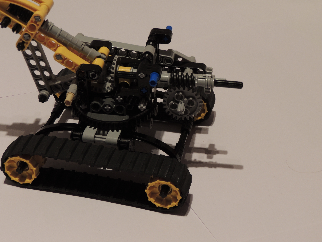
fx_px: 651
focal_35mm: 70
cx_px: 161
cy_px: 121
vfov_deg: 21.0
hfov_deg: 27.8
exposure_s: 1/3
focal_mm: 12.4
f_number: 4.8
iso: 100
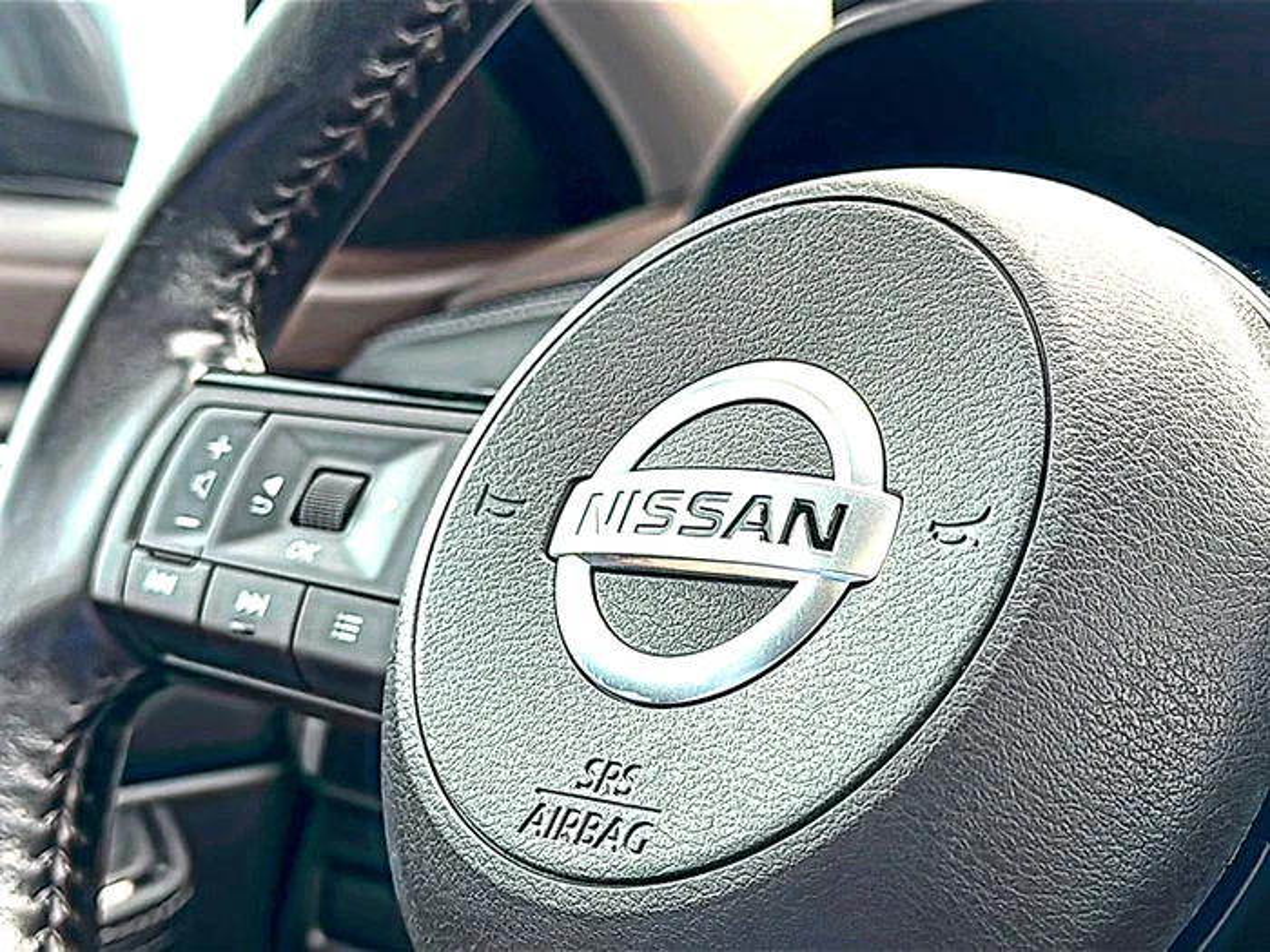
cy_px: 476
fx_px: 1761
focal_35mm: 48
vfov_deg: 30.3
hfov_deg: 39.7
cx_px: 635
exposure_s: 1/112
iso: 80
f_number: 1.78
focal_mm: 6.86
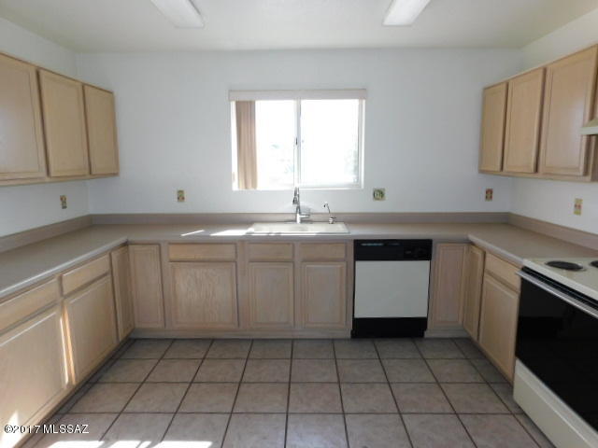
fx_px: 397
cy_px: 224
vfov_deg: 58.9
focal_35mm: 23
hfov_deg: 73.9
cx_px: 299
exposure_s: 1/125
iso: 125
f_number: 3
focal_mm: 4
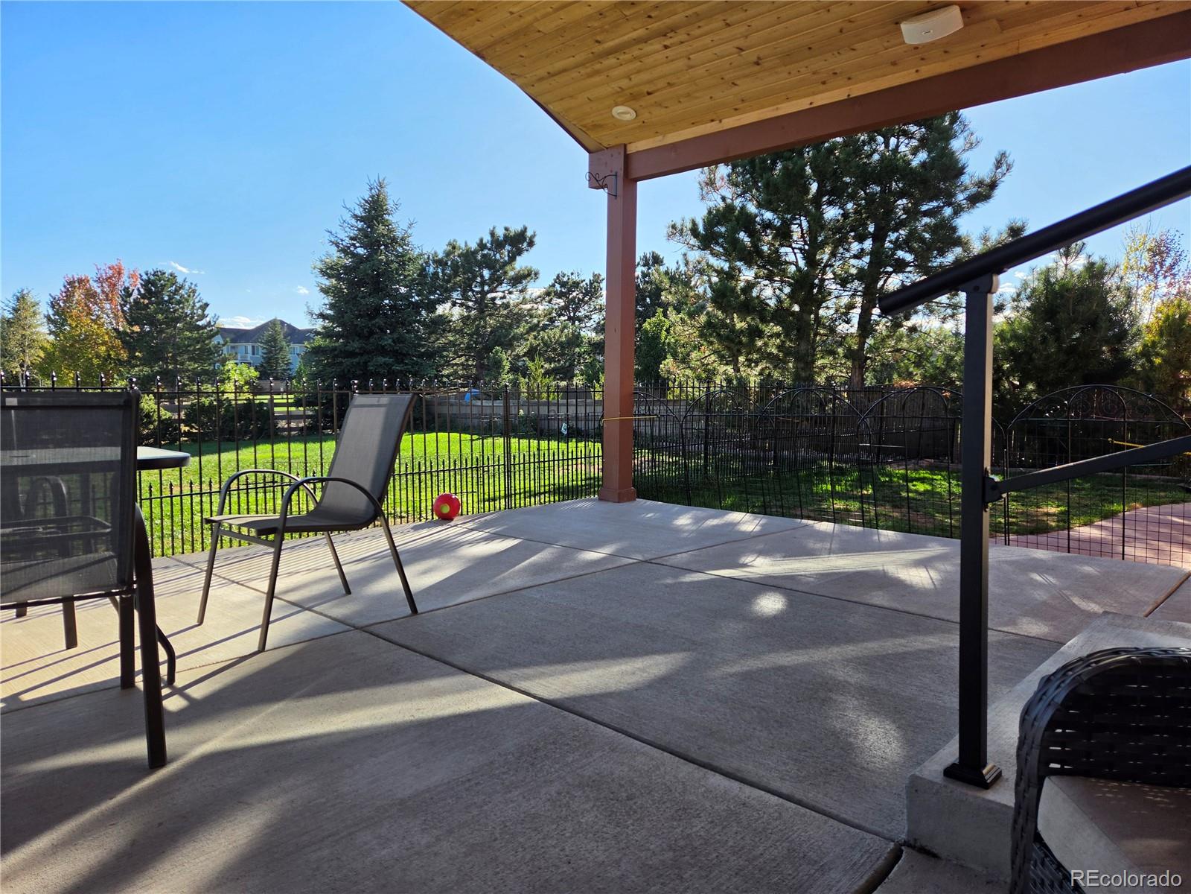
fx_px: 791
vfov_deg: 58.9
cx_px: 596
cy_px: 447
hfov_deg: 73.9
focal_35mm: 23
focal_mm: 5.4
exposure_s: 1/3850
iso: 80
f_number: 1.8
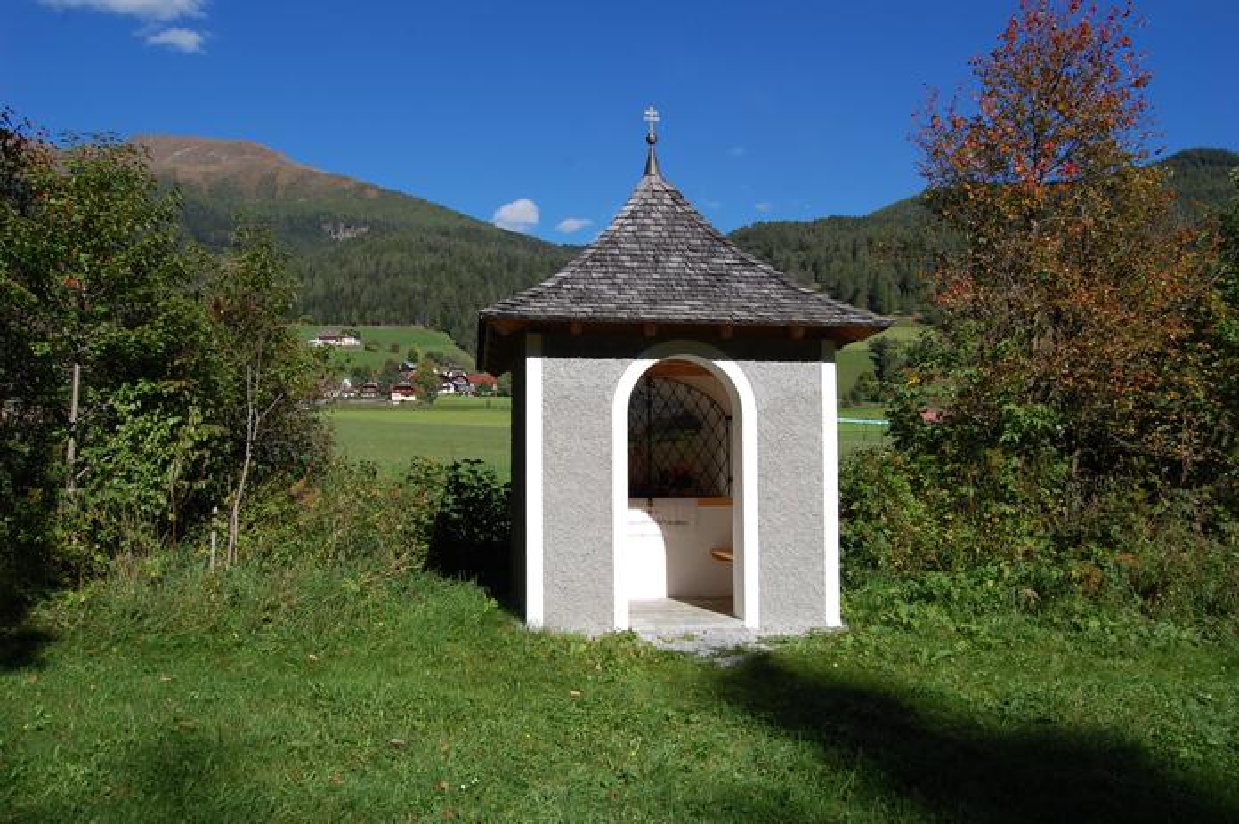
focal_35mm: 27
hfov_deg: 67.4
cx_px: 620
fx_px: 929
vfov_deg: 47.9
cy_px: 412
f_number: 10
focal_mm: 18
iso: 200
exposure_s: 1/400
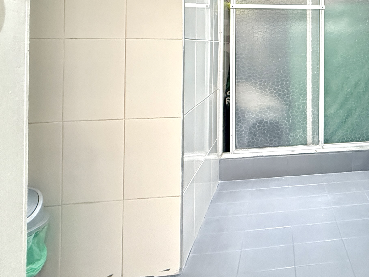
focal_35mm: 31
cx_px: 338
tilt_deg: +1.0
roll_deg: +0.2
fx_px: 330
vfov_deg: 42.5
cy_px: 40
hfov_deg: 51.0
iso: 800
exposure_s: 1/60
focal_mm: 2.22
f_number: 2.2
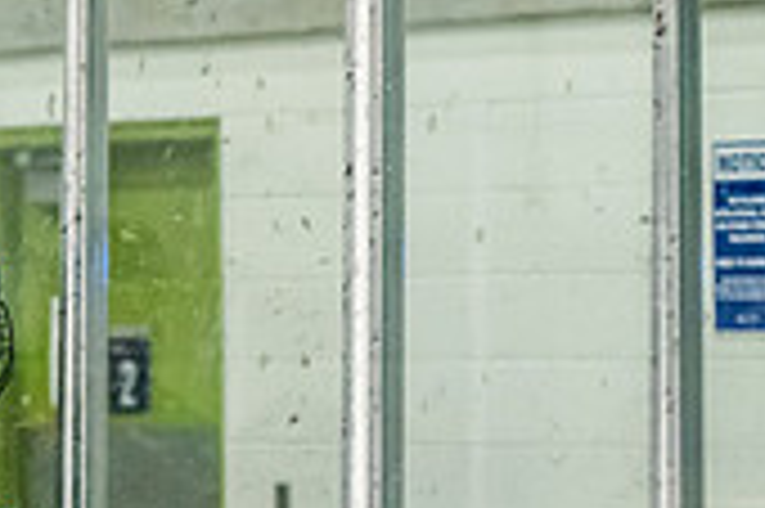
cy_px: 791
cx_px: -99
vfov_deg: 3.6
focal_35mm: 384
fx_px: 8152
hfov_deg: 5.4
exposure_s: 1/800
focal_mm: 90
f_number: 2.8
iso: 3200
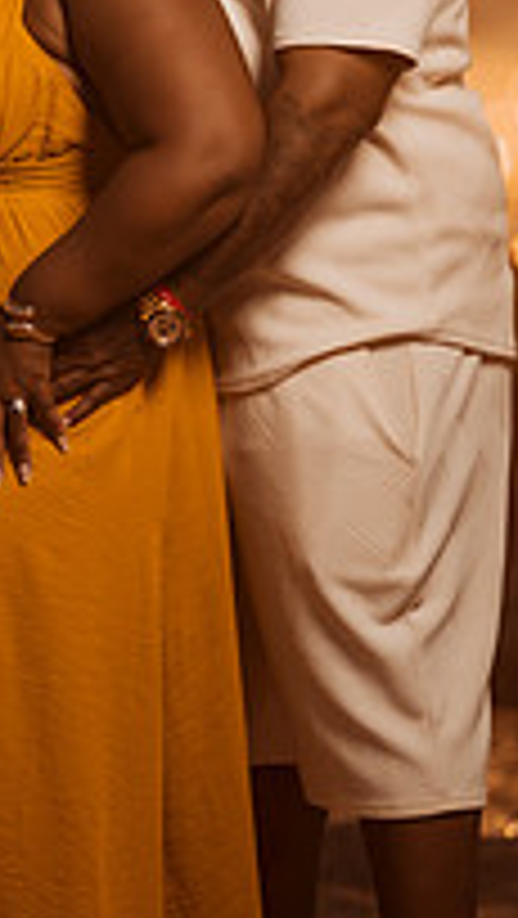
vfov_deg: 6.9
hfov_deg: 3.9
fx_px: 7606
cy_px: 346
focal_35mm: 312
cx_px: 122
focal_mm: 135
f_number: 1.8
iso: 100
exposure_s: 1/8000
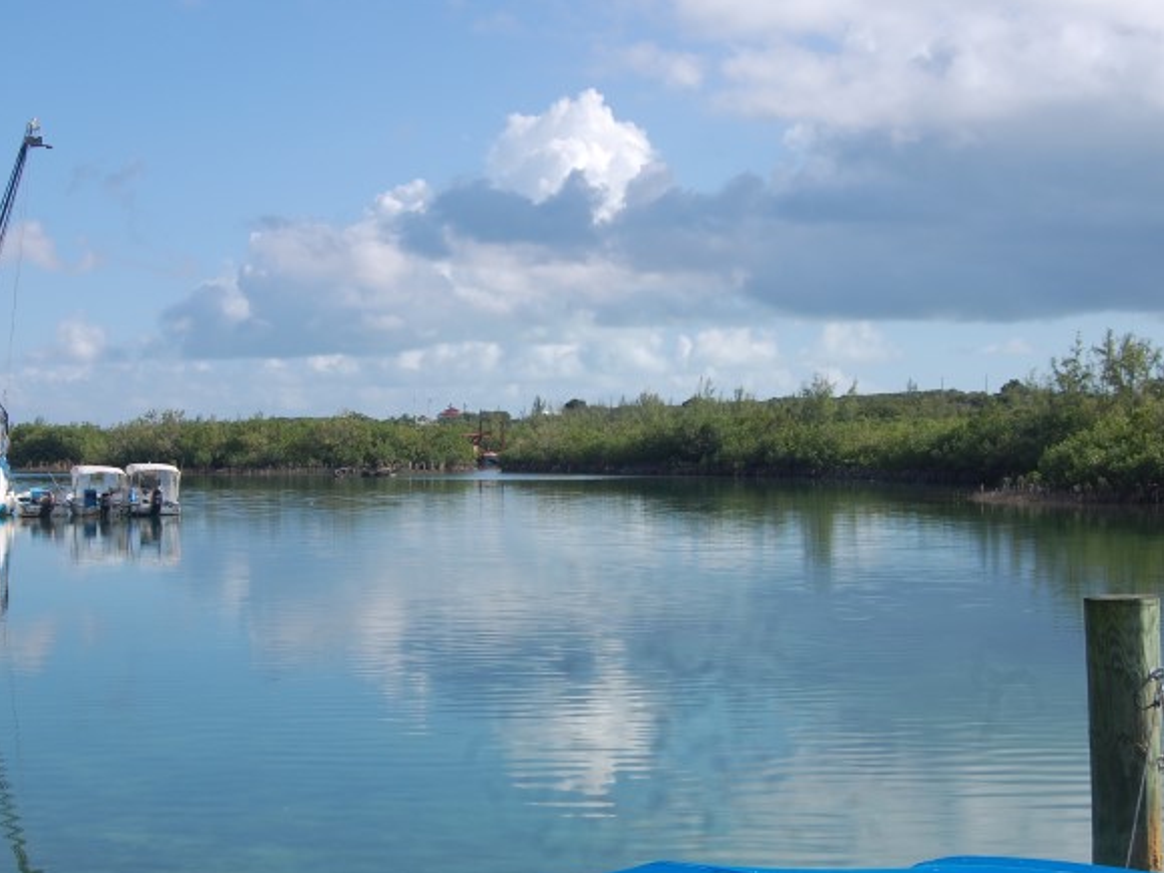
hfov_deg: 31.6
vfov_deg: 24.0
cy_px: 405
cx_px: 492
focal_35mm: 61
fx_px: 2051
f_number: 10
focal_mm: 34
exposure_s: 1/400
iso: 200
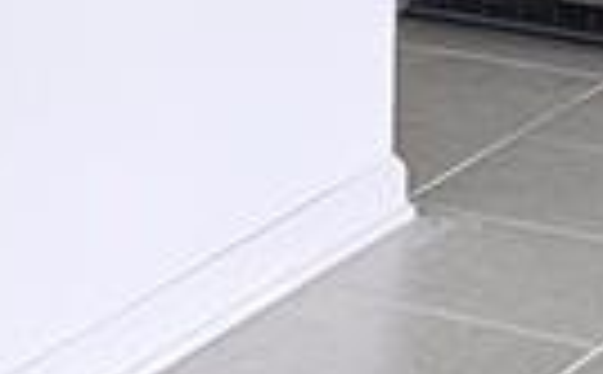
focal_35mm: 219
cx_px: -338
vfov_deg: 5.7
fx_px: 3590
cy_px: -581
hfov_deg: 9.3
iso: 80
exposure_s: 1/207
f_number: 1.7
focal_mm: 6.3
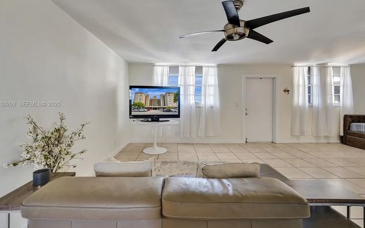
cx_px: 178
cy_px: 104
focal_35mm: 15
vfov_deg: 74.6
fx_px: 149
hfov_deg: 101.4
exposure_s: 1/320
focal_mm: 14
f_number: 3.2
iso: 1250
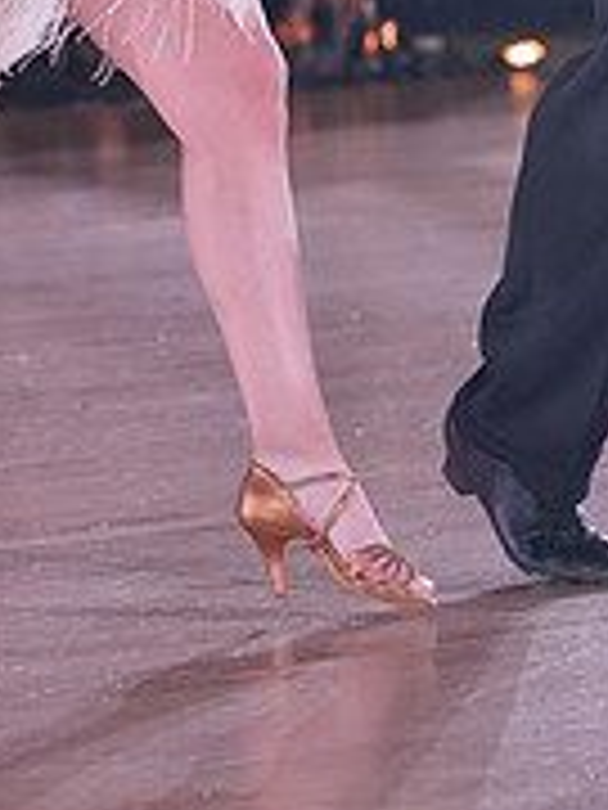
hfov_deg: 4.0
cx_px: 484
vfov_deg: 5.3
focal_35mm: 372
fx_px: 8712
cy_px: -333
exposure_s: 1/400
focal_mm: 120
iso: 2000
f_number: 4
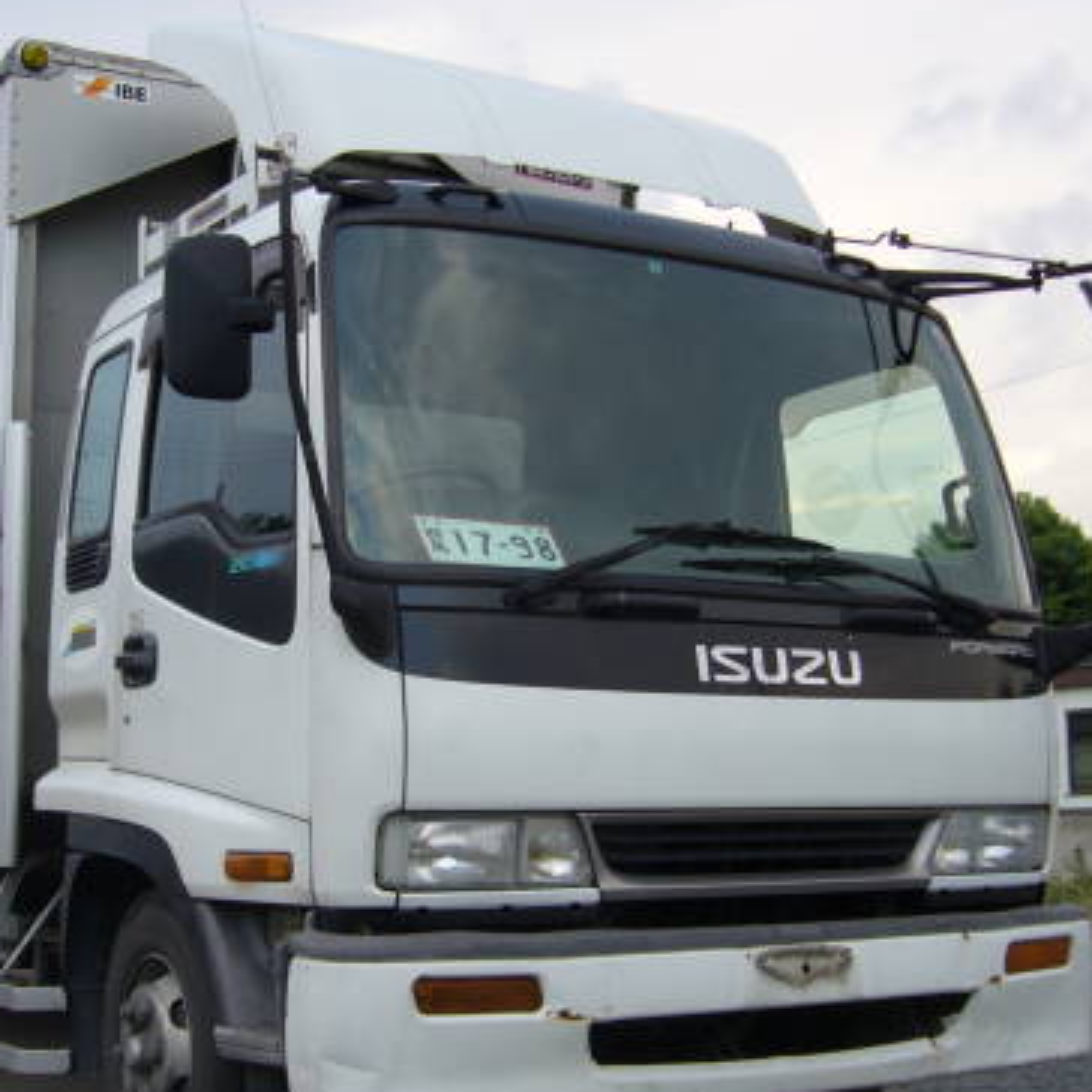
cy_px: 612
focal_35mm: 51
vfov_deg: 33.4
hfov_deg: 33.3
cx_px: 420
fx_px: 1820
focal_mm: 5.8
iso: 80
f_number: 2.8
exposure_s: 1/80
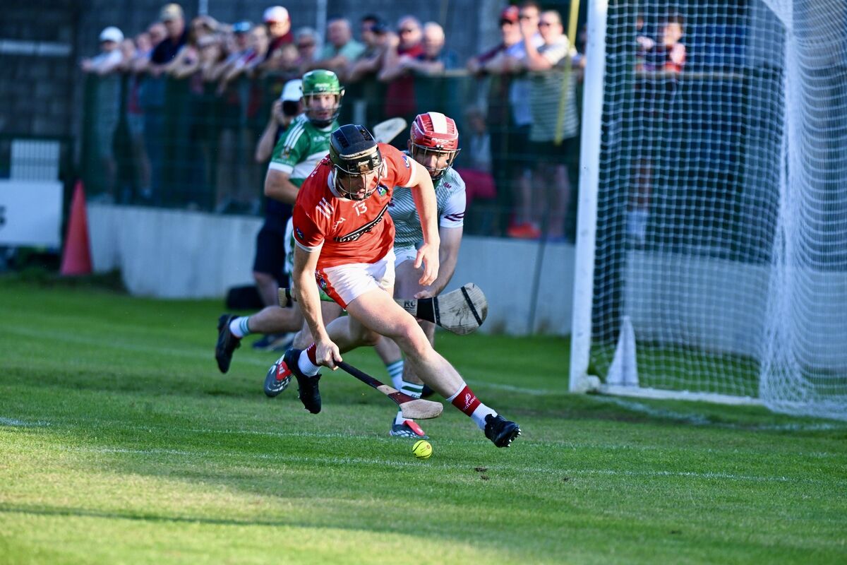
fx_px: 8940
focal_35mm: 380
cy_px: 282
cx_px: 424
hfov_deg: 5.4
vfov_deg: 3.6
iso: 1600
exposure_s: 1/1600
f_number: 6.3
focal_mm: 380
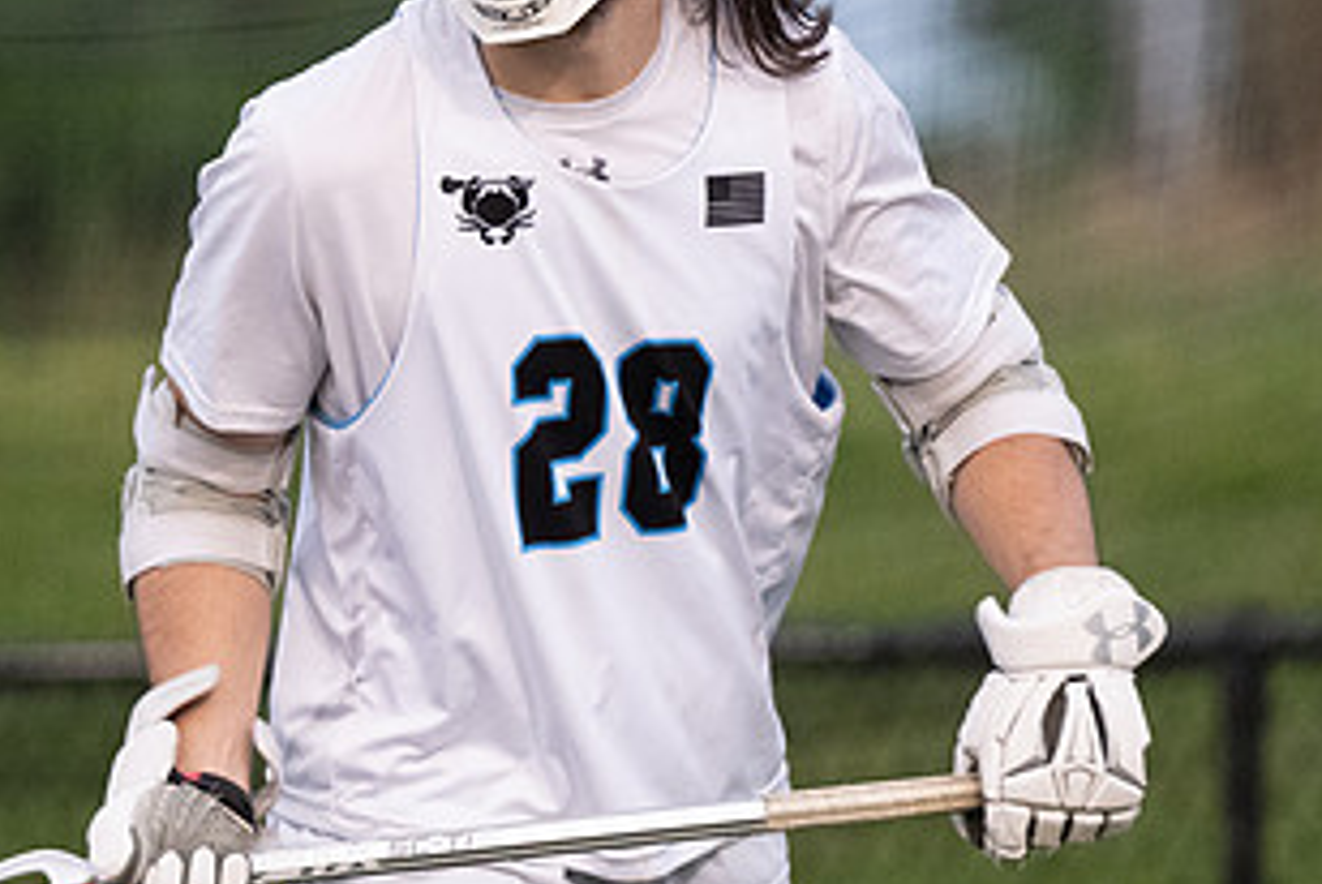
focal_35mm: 1193
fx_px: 43850
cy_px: 453
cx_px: 601
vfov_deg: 1.2
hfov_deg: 1.7
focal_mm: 500
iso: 6400
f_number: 5.6
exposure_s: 1/1000
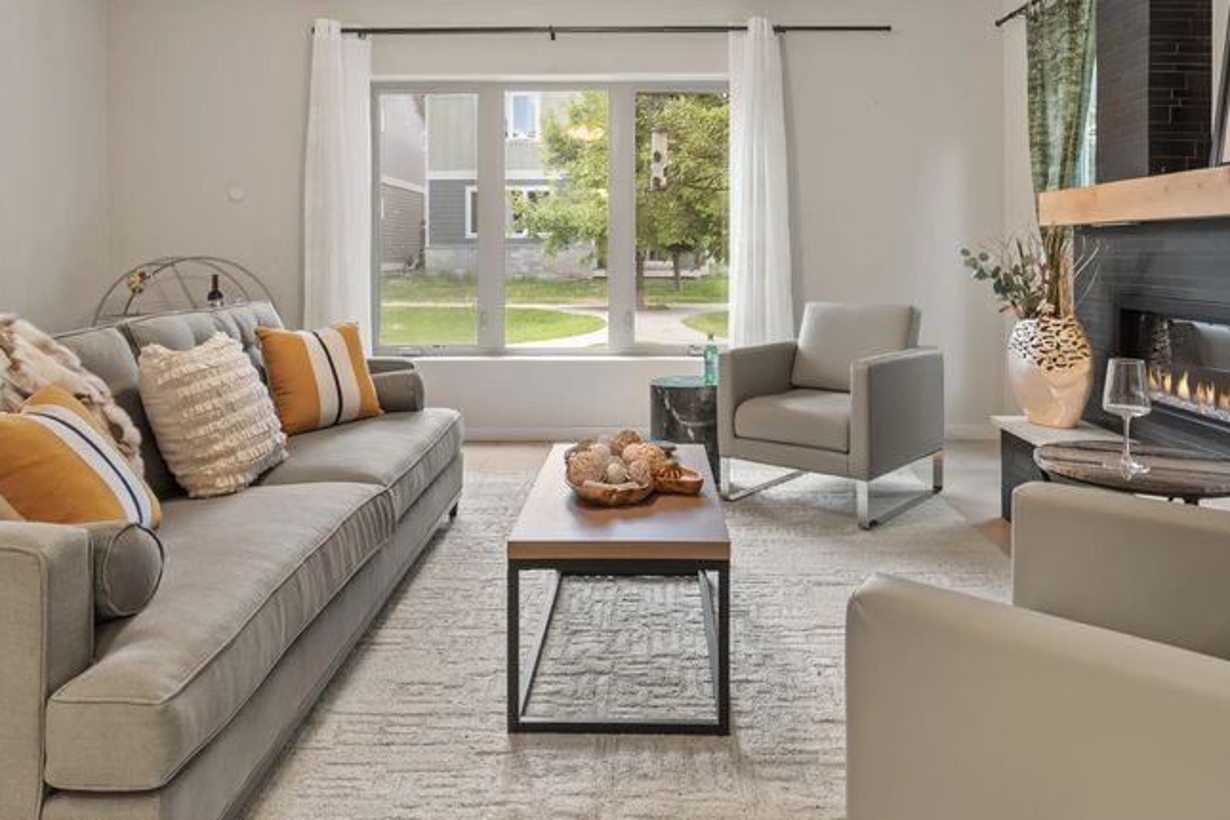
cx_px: 633
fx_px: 922
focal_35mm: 27
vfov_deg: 46.9
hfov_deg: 67.4
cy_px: 249
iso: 640
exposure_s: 1/6
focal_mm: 17
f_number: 7.1
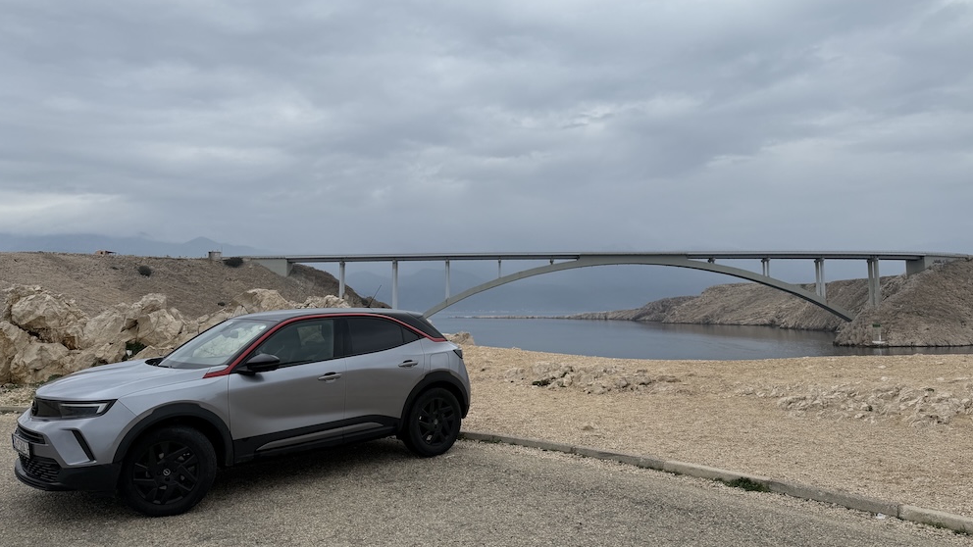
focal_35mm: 27
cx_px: 489
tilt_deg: +6.1
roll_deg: +0.3
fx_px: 697
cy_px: 239
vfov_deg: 42.8
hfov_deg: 69.9
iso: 80
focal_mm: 6.76
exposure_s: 1/3145
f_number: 1.78
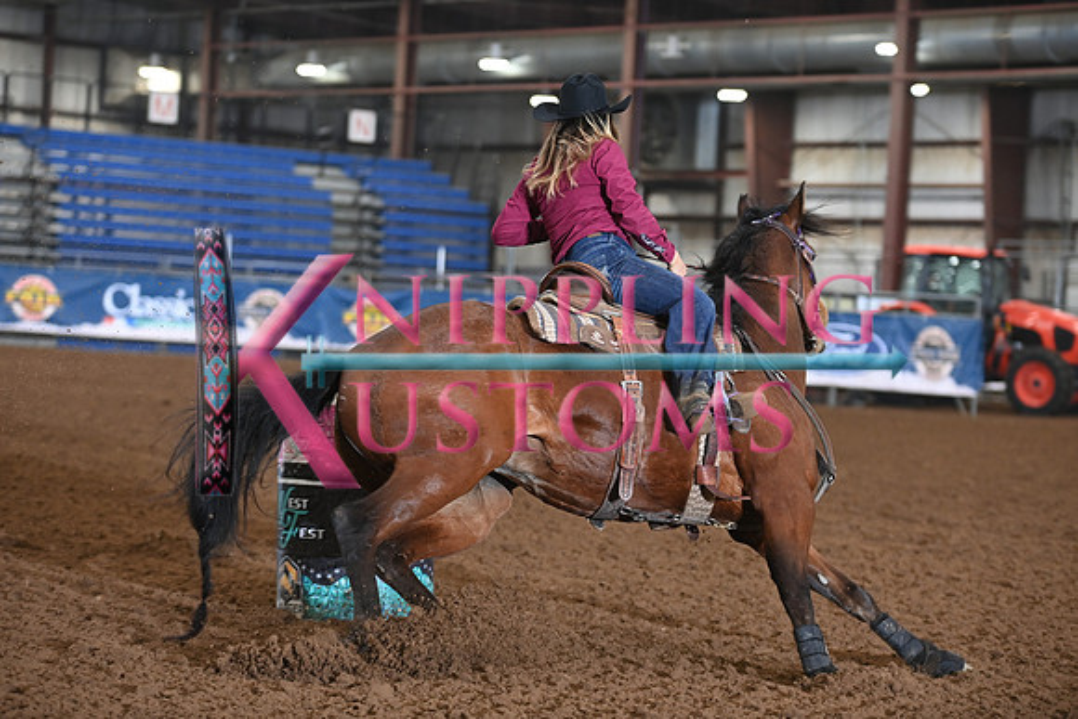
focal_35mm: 112
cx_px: 539
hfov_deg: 18.3
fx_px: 3354
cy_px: 360
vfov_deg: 12.2
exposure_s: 1/250
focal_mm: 112
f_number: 3.2
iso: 2000
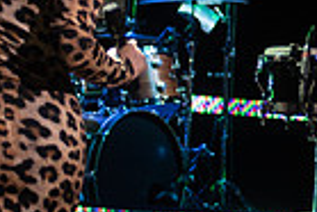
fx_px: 3570
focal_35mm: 405
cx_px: 472
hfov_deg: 5.0
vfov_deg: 3.4
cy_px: -35
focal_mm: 86
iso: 1250
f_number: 3.2
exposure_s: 1/800
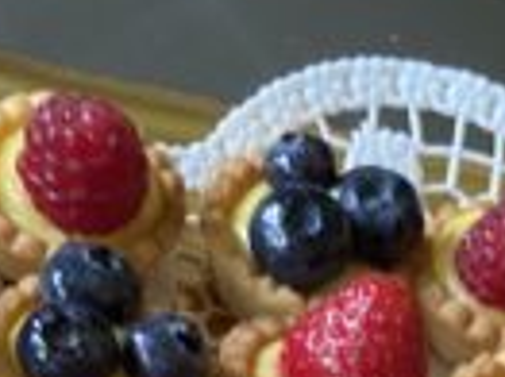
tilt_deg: -51.0
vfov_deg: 10.1
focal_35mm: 132
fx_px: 1924
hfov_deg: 14.6
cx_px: 545
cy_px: 842
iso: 250
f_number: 1.8
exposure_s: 1/60
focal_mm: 4.25
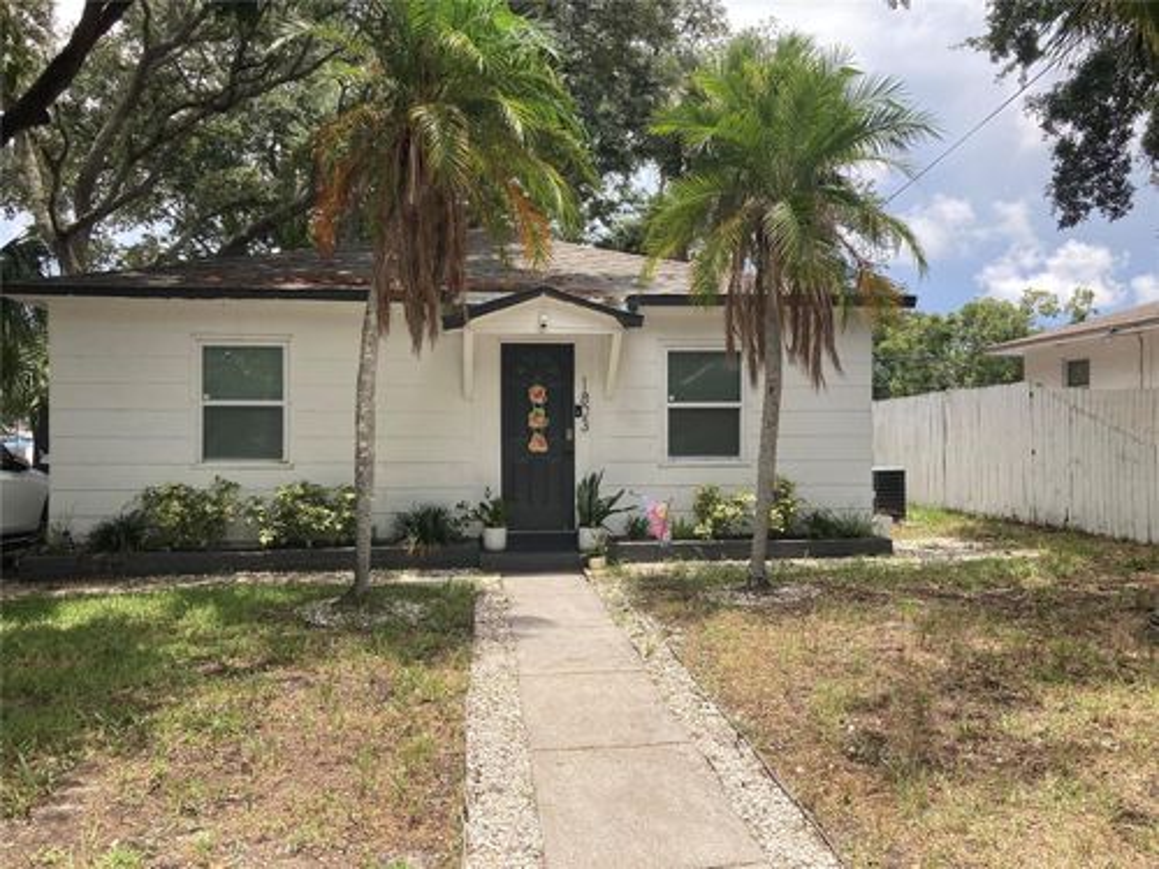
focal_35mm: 28
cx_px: 580
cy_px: 434
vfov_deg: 49.7
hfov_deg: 63.4
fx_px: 937
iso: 20
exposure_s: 1/1116
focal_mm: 3.99
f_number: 1.8
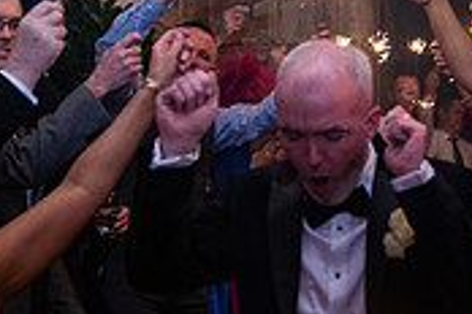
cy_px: 188
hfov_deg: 25.3
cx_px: 293
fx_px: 1049
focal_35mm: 80
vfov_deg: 17.0
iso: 800
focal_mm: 24
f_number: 3.5
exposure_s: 1/160
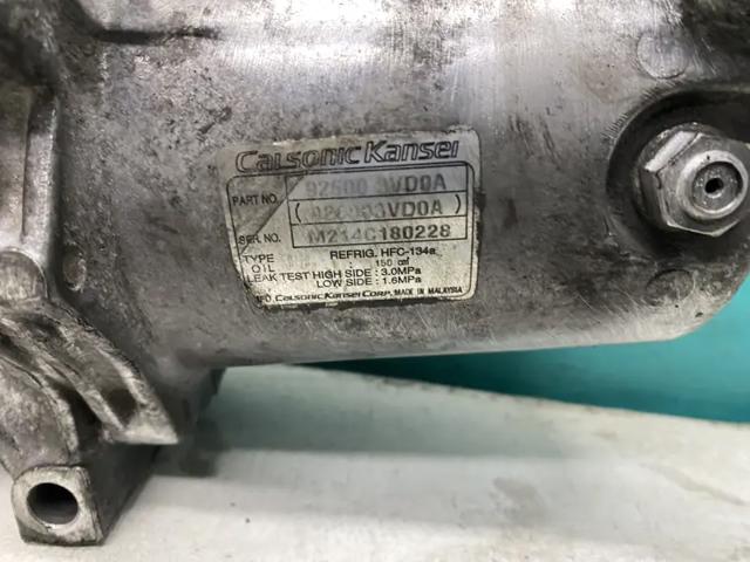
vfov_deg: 54.9
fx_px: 542
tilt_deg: -16.4
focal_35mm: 25
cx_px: 375
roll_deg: -5.6
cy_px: 281
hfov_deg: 69.4
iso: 250
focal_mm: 4.25
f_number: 1.8
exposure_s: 1/50
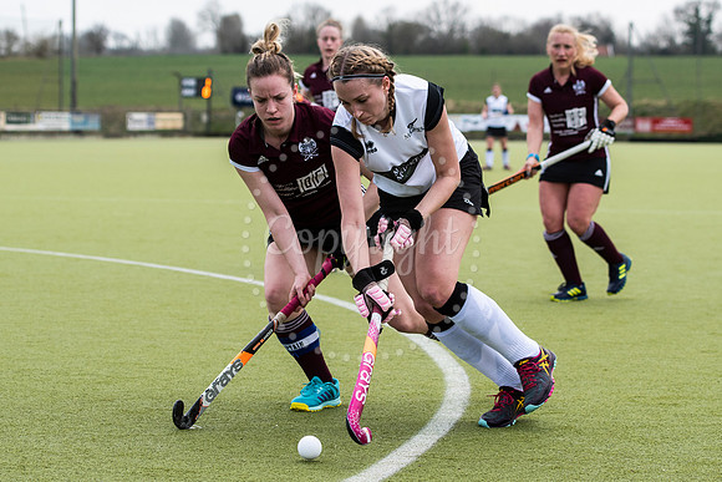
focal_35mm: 171
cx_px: 396
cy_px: 247
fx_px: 3435
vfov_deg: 8.0
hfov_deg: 12.0
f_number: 3.2
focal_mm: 100
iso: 220
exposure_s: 1/1250
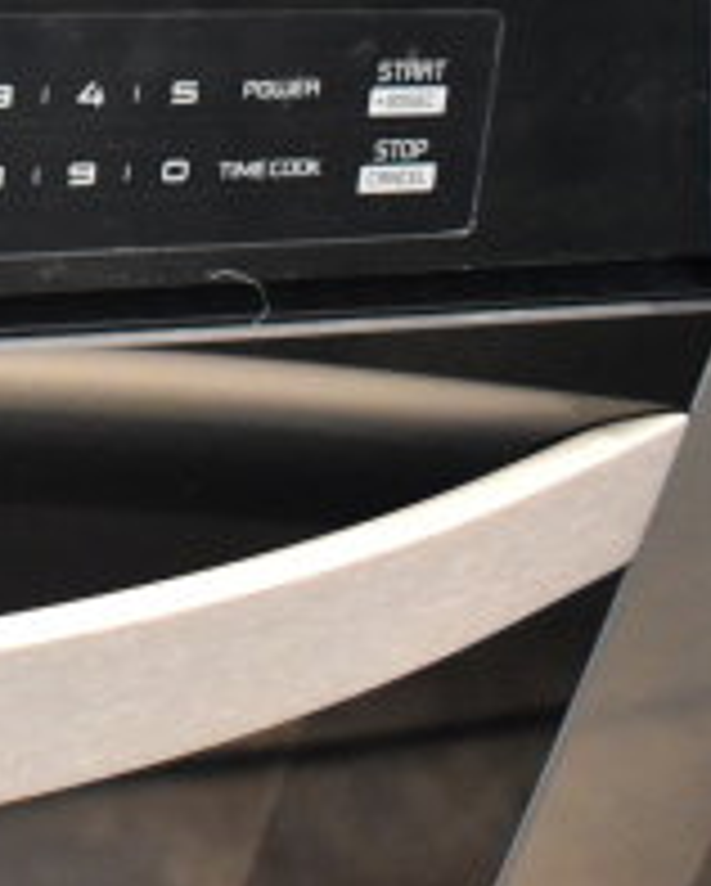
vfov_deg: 21.4
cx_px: -612
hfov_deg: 15.1
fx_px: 2285
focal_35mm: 87
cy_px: 47
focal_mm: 20
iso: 6400
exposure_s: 1/80
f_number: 4.5
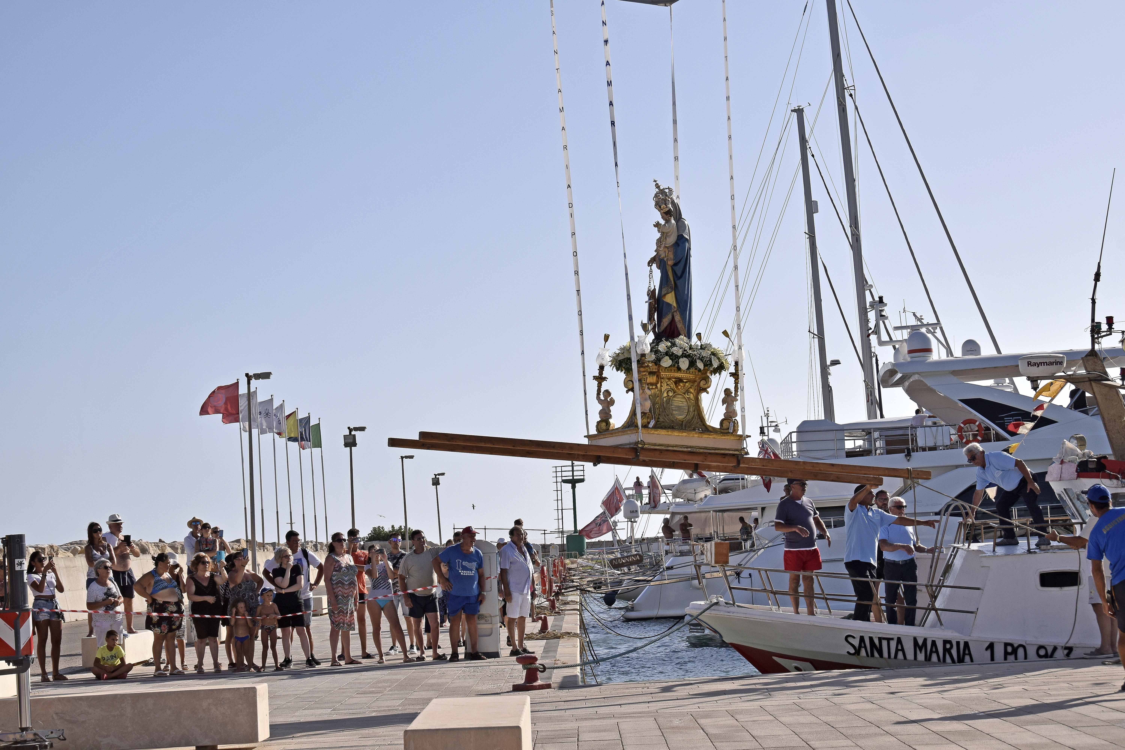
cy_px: 375
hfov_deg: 28.1
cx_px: 562
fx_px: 2250
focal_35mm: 72
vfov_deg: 18.9
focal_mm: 48
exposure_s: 1/640
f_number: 13
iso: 200
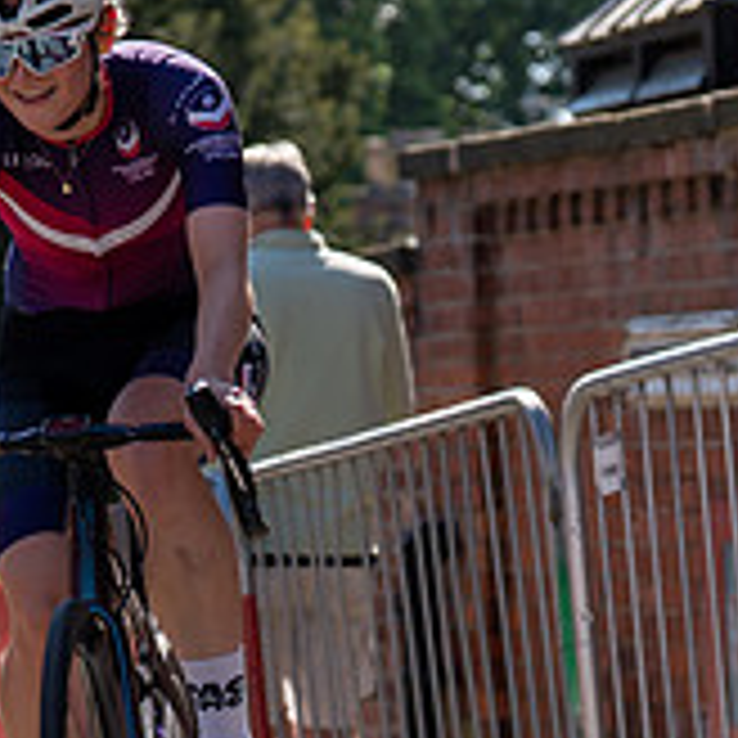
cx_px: 15
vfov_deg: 6.2
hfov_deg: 6.2
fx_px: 6850
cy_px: 568
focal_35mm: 284
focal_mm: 70
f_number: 3.5
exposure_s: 1/1000
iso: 100
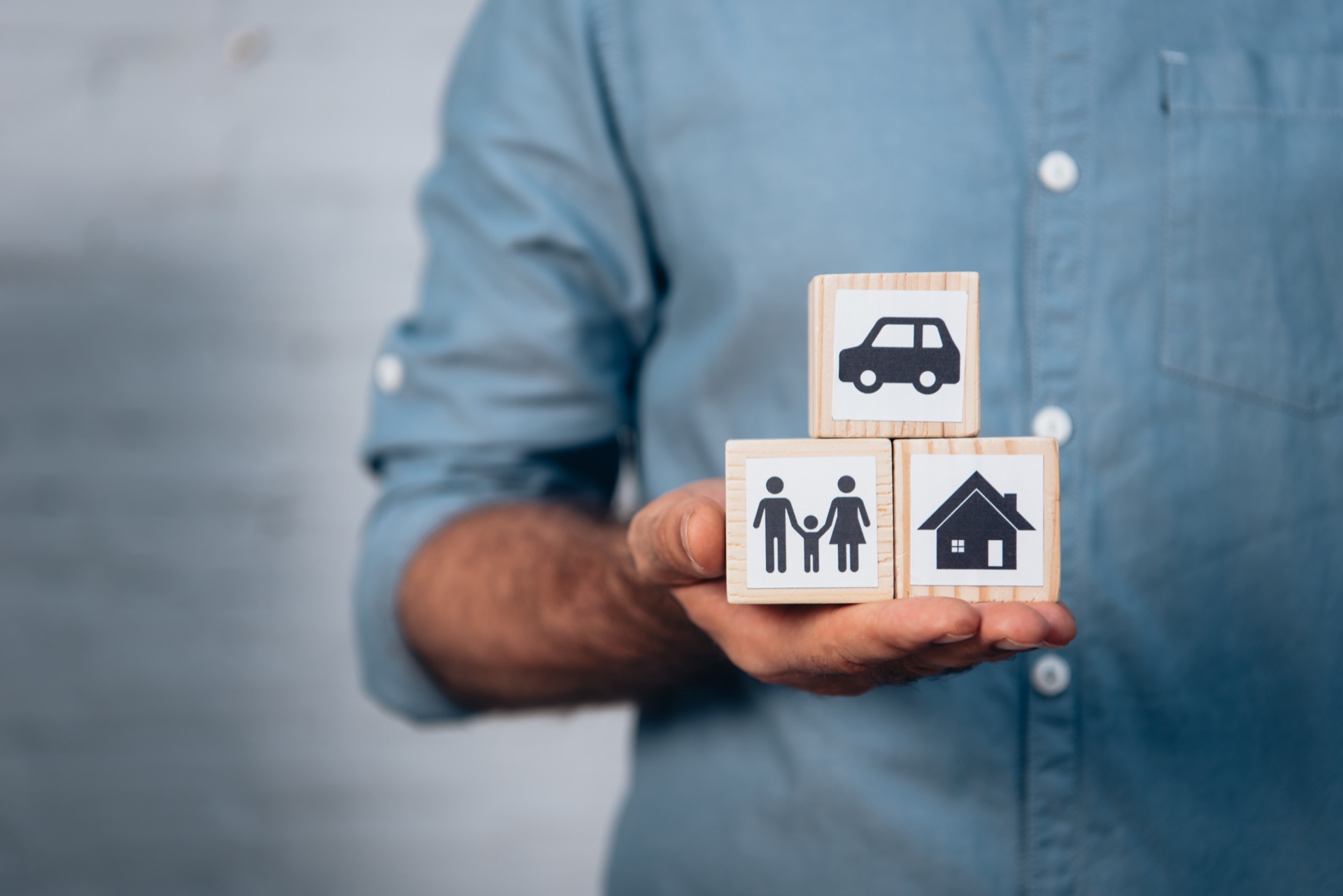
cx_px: 672
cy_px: 448
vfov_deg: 19.5
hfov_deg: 28.8
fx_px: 2612
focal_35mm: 70
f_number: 3.5
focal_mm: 70
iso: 125
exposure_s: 1/200
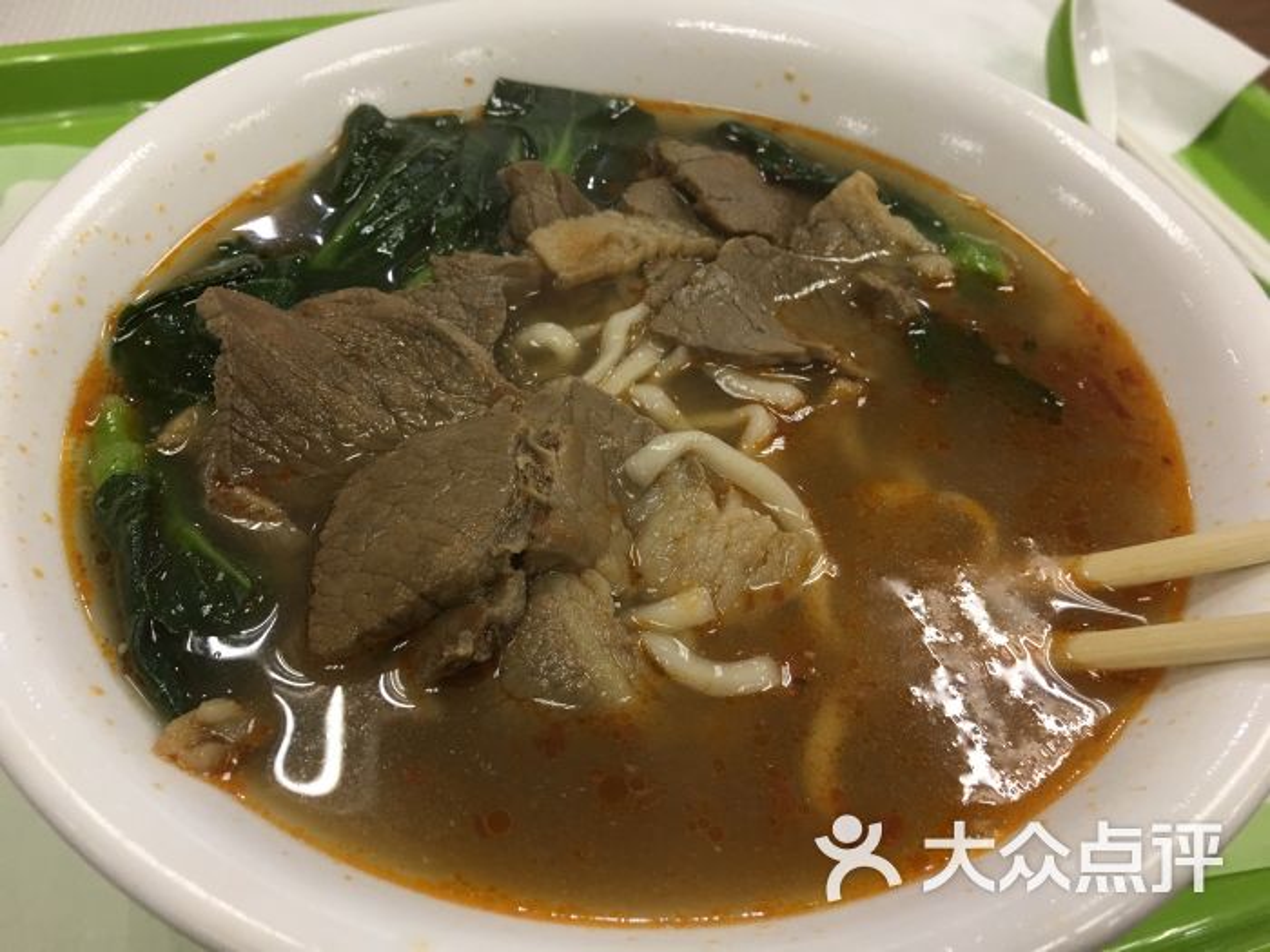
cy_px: 476
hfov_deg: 61.7
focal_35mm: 29
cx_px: 635
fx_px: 1064
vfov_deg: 48.2
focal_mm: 4.15
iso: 50
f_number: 2.2
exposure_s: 1/33
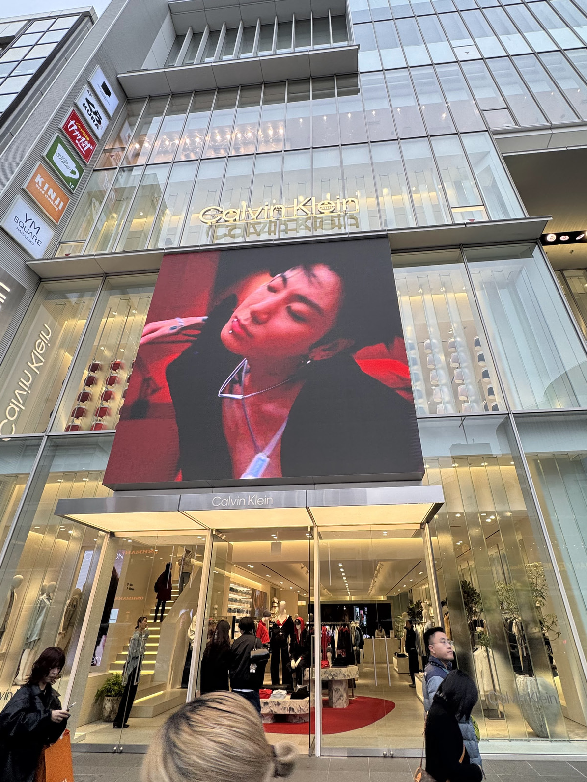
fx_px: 407
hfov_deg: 71.5
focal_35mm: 18
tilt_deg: +32.3
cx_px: 313
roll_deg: +0.9
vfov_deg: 87.7
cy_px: 381
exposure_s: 1/192
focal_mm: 2.22
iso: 40
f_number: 2.2
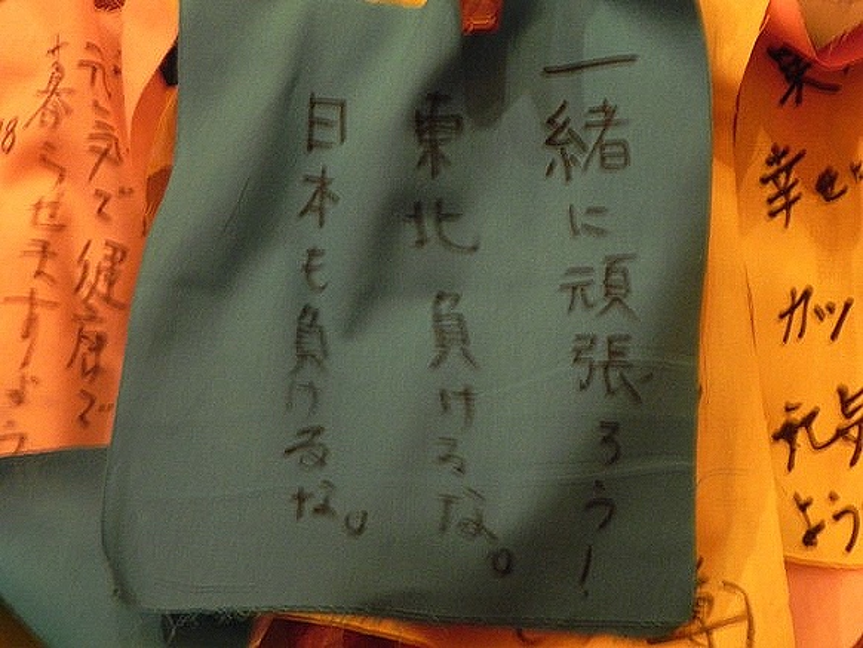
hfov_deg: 26.0
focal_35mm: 75
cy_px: 324
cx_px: 432
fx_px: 1871
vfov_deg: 19.7
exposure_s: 1/1.2
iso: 400
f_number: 4
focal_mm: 13.4
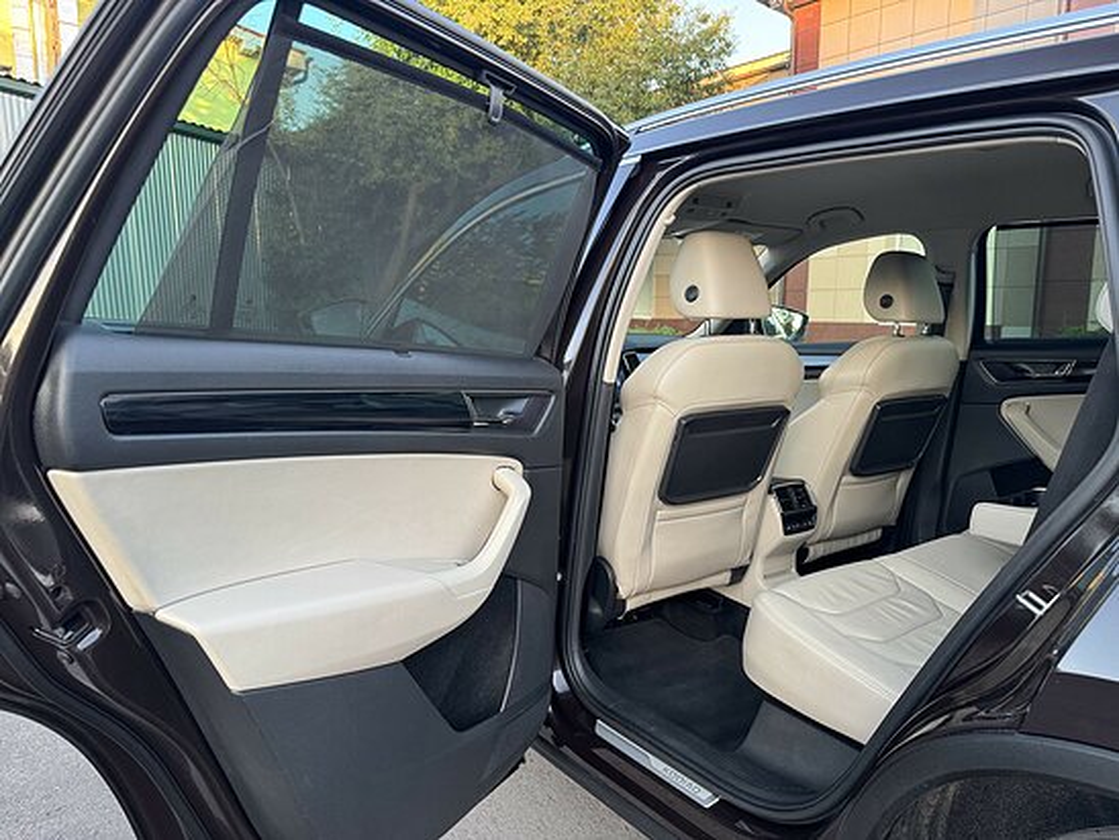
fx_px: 776
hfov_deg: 71.6
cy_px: 420
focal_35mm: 24
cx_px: 560
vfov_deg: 56.8
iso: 200
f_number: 1.78
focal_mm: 6.76
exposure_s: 1/93
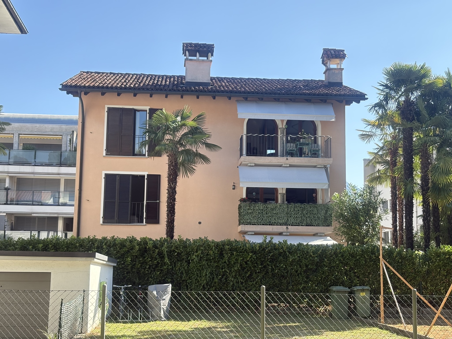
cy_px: 170
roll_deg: -0.4
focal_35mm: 52
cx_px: 226
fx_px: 679
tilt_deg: +8.3
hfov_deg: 36.8
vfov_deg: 28.0
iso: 50
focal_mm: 5.96
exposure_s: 1/552
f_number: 1.6
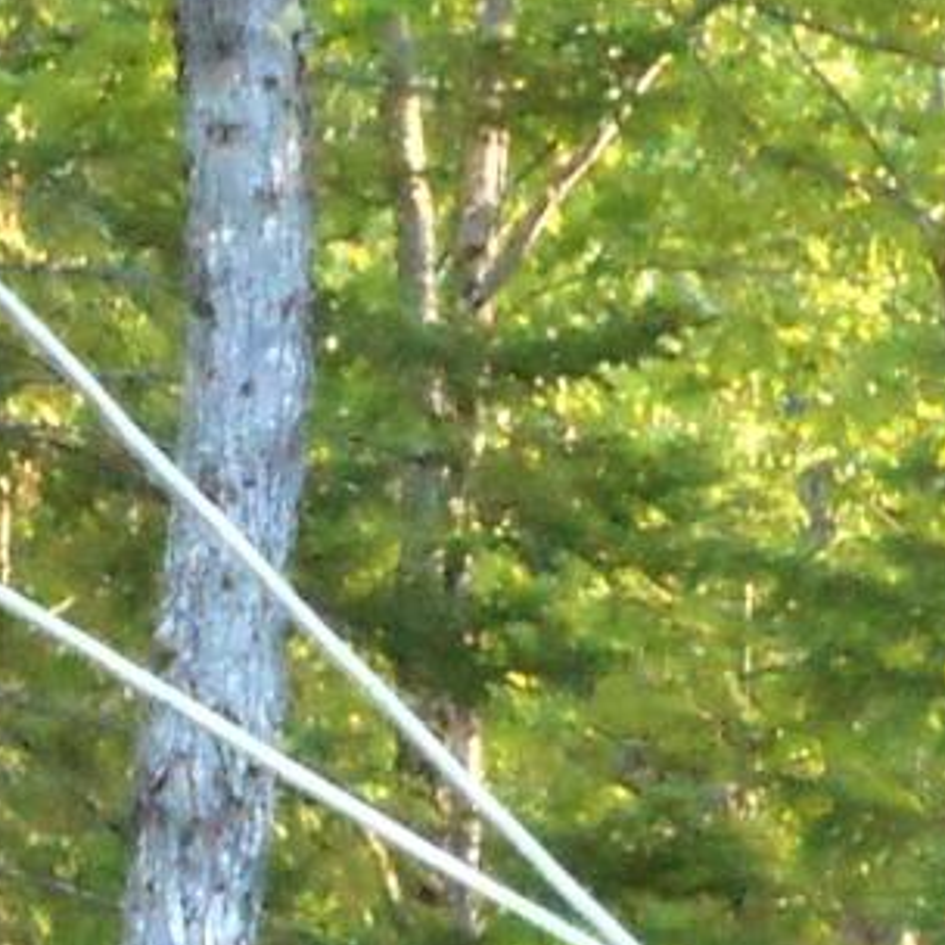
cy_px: 2875
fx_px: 15906
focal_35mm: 515
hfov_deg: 3.4
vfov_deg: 3.3
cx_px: 137
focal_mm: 10.5
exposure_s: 1/60
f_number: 5.1
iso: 320
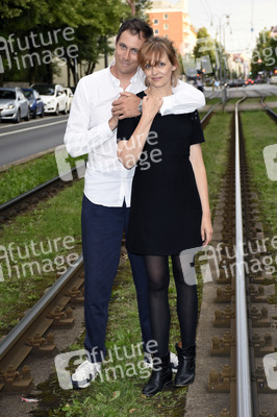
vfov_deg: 22.6
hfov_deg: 15.2
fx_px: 1040
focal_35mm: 90
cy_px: 208
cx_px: 138
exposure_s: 1/160
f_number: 6.3
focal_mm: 60
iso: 1000
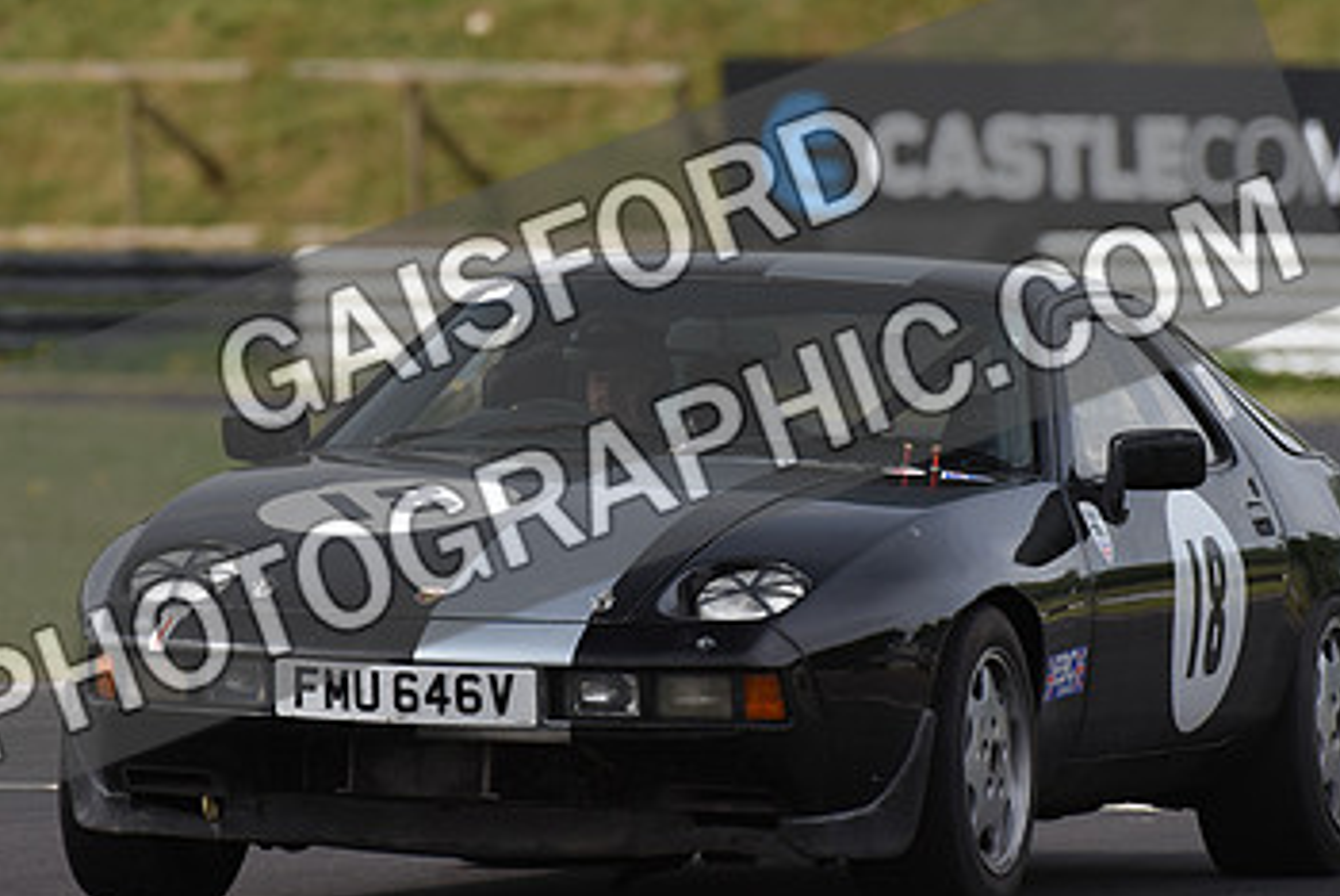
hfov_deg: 3.1
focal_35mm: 662
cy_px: 370
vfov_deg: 2.1
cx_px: 586
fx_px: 24661
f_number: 5.6
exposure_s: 1/1000
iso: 800
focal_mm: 400
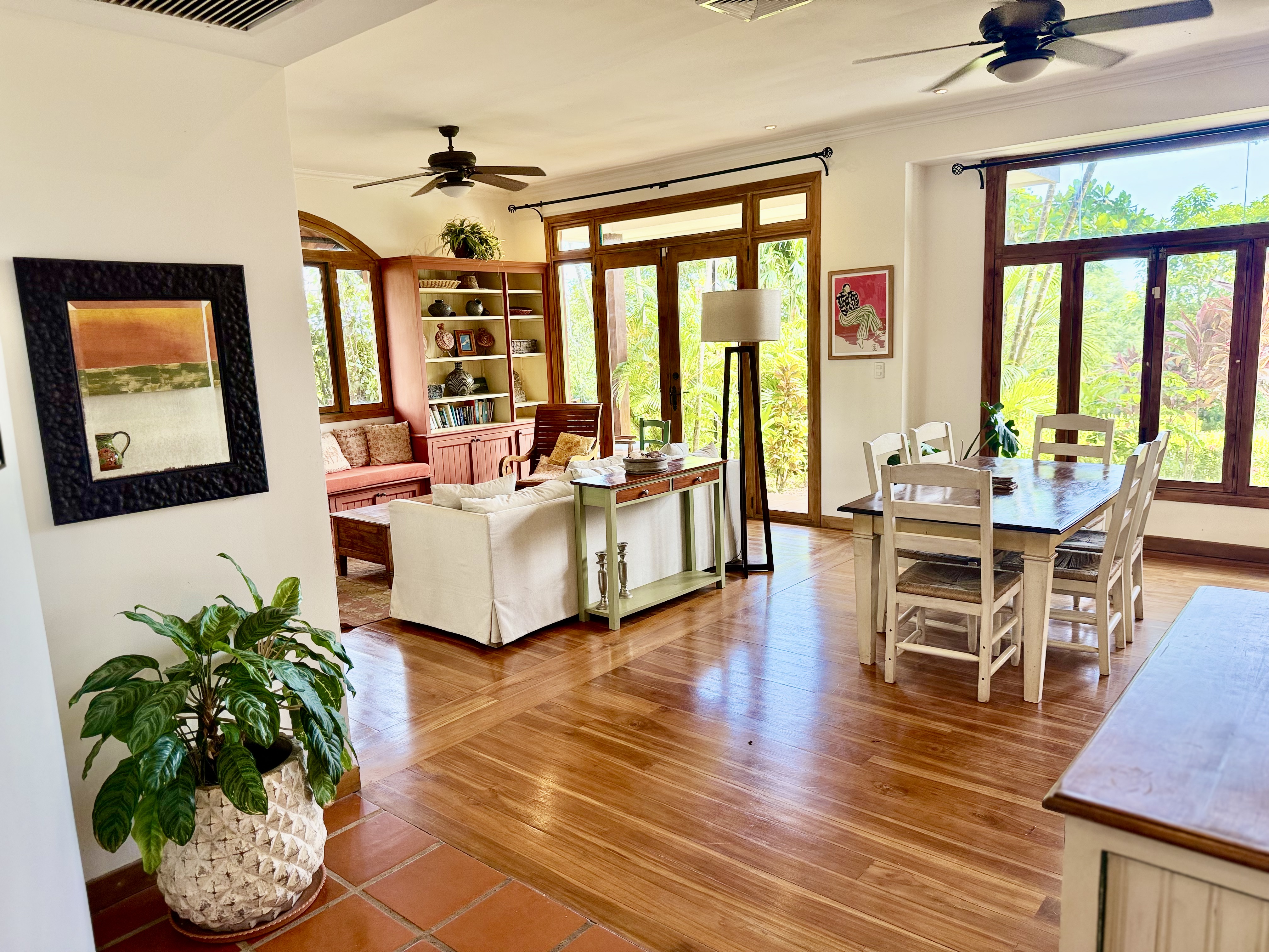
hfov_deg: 71.6
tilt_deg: -10.1
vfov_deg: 56.8
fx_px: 880
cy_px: 476
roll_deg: +2.2
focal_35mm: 24
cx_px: 634
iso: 125
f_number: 1.78
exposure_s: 1/162
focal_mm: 6.76
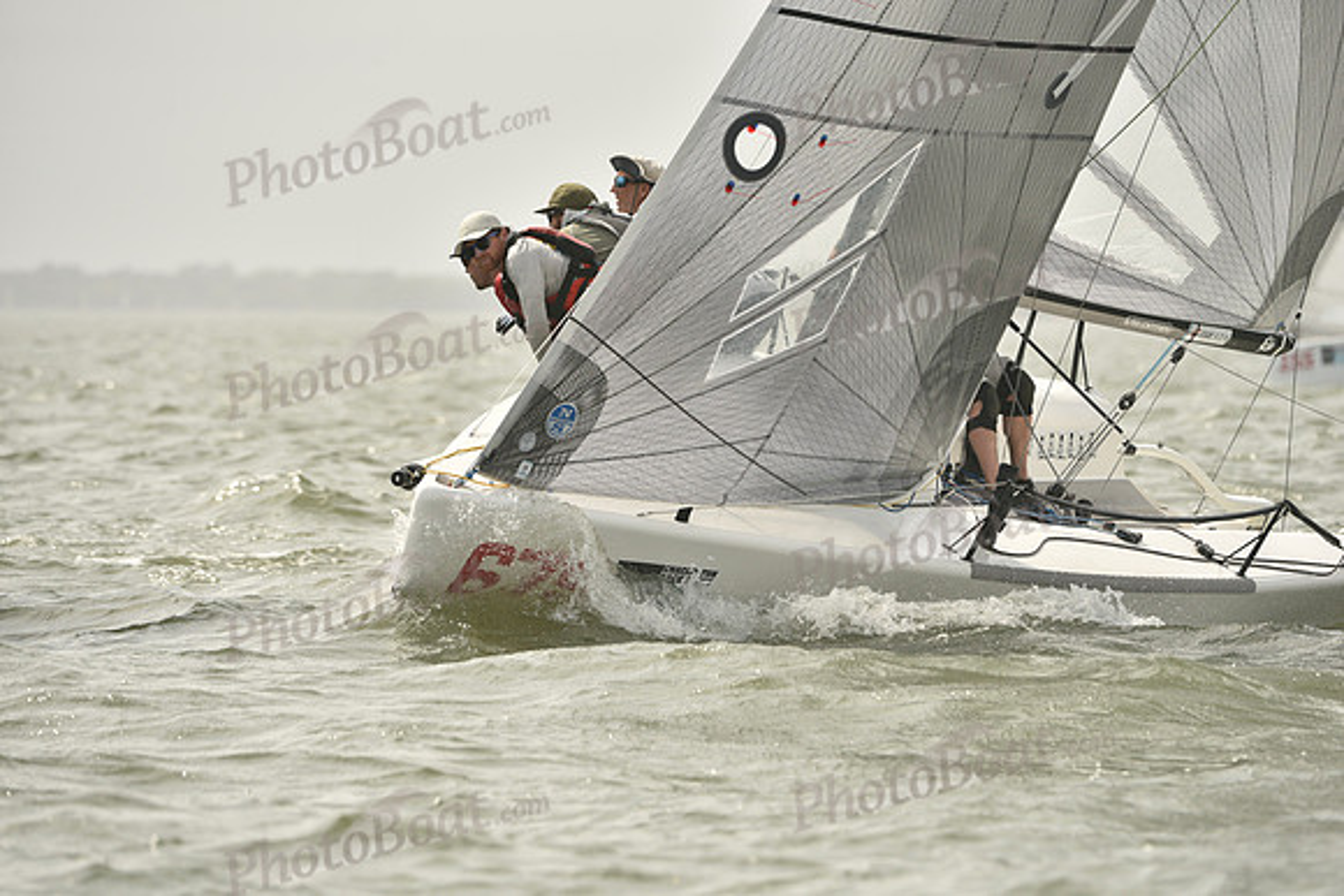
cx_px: 672
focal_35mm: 340
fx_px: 12696
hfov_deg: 6.1
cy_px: 448
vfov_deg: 4.0
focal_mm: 340
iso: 320
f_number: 7.1
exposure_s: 1/1250
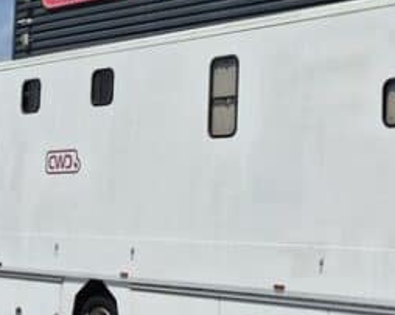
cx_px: 414
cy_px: 178
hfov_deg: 26.2
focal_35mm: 68
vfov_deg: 22.5
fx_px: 795
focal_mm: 5.4
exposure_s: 1/3952
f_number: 1.8
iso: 25
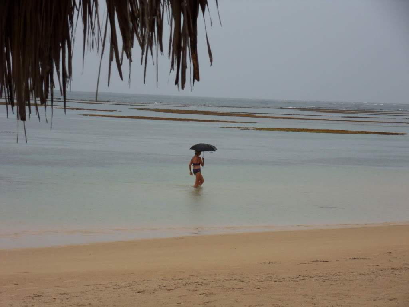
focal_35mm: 130
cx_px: 204
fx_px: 1536
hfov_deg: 15.2
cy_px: 154
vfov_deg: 11.4
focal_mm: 22.8
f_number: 5.8
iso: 80
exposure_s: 1/125
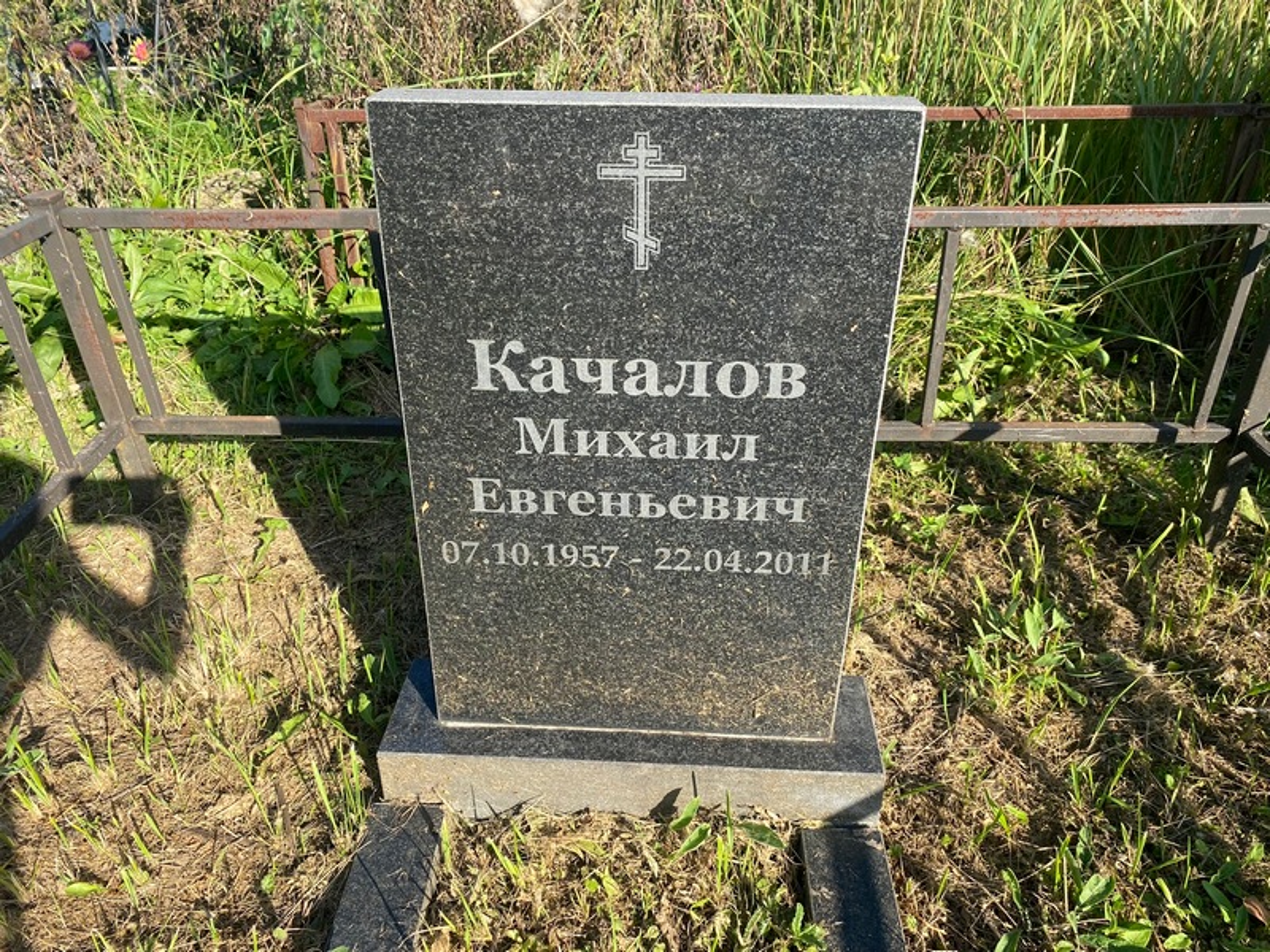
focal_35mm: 26
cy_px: 476
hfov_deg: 67.3
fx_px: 954
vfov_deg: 53.1
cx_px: 635
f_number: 1.8
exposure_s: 1/1034
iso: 32
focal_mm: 4.25
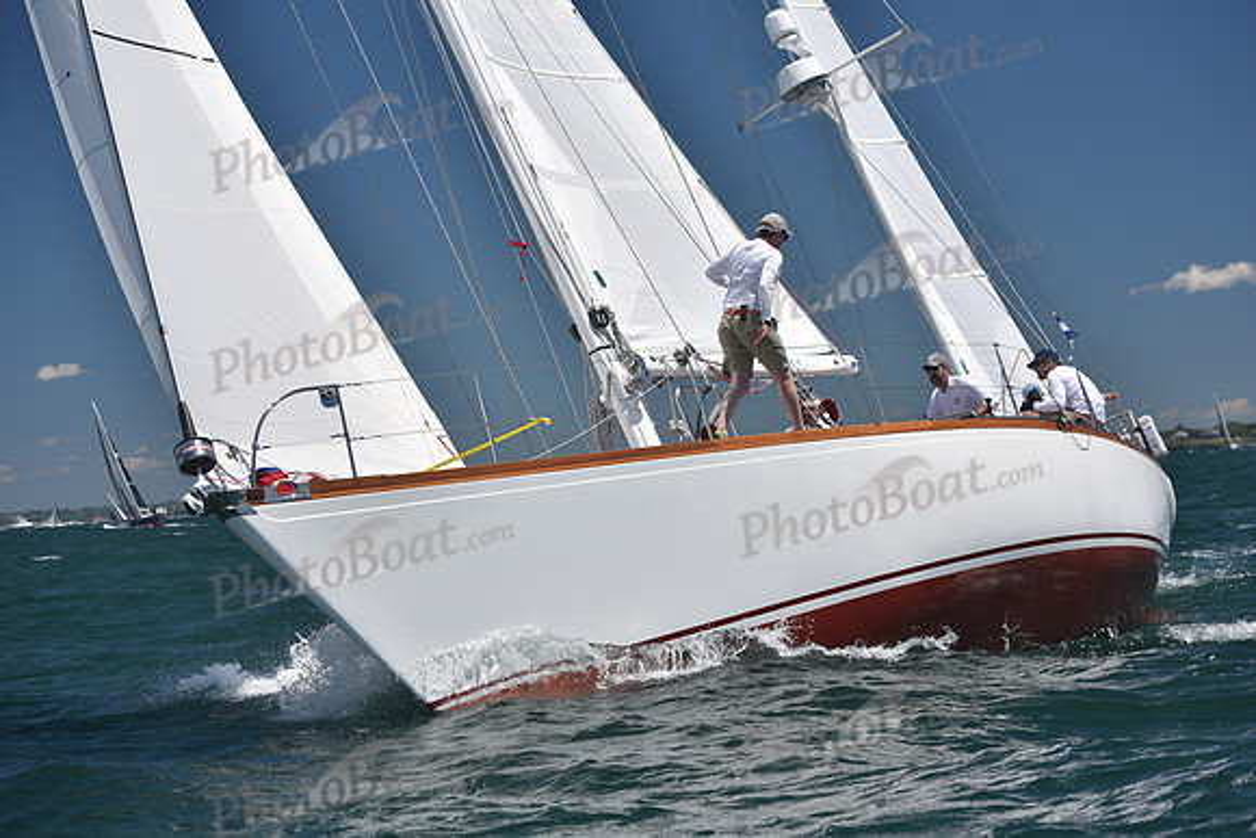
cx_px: 628
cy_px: 419
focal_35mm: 90
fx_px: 3141
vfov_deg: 15.2
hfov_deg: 22.6
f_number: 5
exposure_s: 1/1000
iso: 200
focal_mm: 90
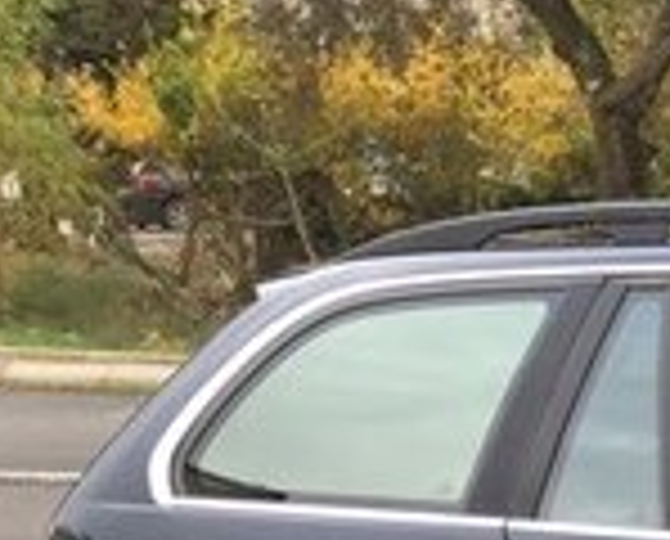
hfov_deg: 13.2
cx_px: 1353
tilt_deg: -16.3
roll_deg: +2.6
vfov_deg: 11.7
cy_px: 862
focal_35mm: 125
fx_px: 2485
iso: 32
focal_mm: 4.15
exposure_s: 1/168
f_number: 2.2
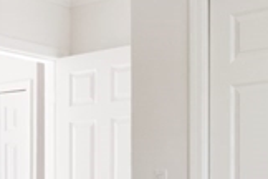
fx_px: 712
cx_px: 8
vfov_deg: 14.0
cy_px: 201
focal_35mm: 96
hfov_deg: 20.7
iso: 1250
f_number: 11
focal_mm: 15.1
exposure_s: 1/4
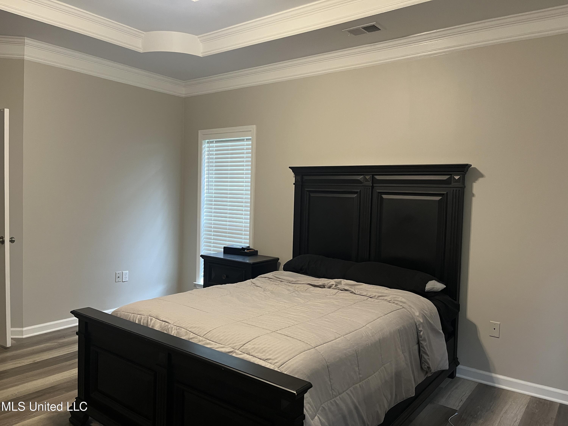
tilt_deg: -3.1
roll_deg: -1.0
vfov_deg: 53.1
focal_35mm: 26
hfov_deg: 67.3
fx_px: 427
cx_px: 284
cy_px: 213
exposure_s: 1/60
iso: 250
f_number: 1.6
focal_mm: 5.1
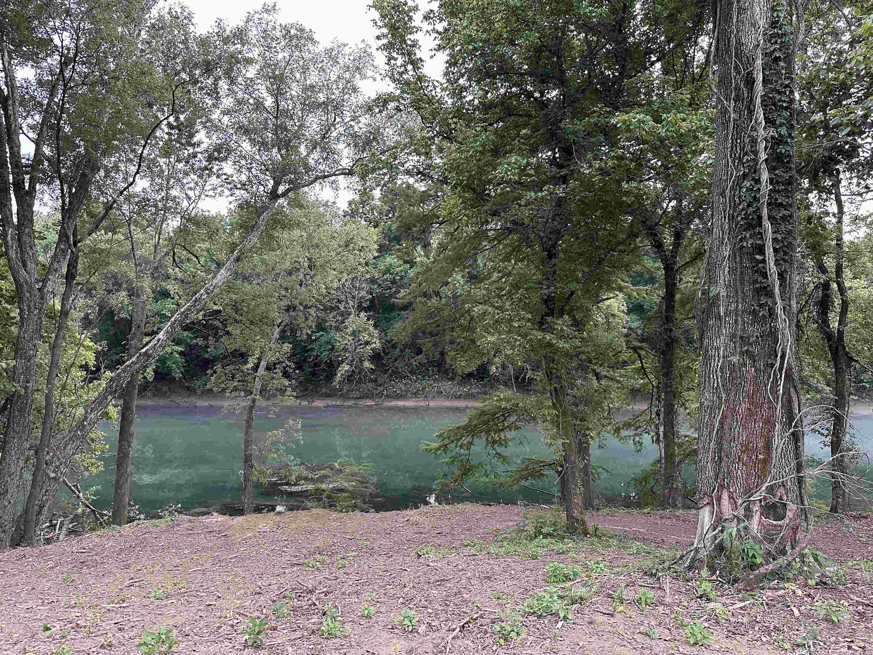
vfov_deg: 56.8
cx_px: 436
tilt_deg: +0.0
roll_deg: -1.1
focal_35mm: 24
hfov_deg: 71.6
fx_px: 605
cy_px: 328
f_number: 1.78
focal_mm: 6.86
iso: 320
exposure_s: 1/60
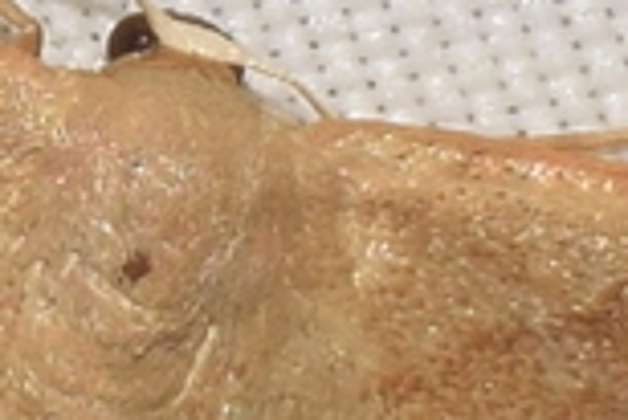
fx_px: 22803
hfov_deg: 1.6
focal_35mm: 1306
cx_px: 102
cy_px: 412
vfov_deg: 1.1
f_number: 13
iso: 100
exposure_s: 1/160
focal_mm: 140
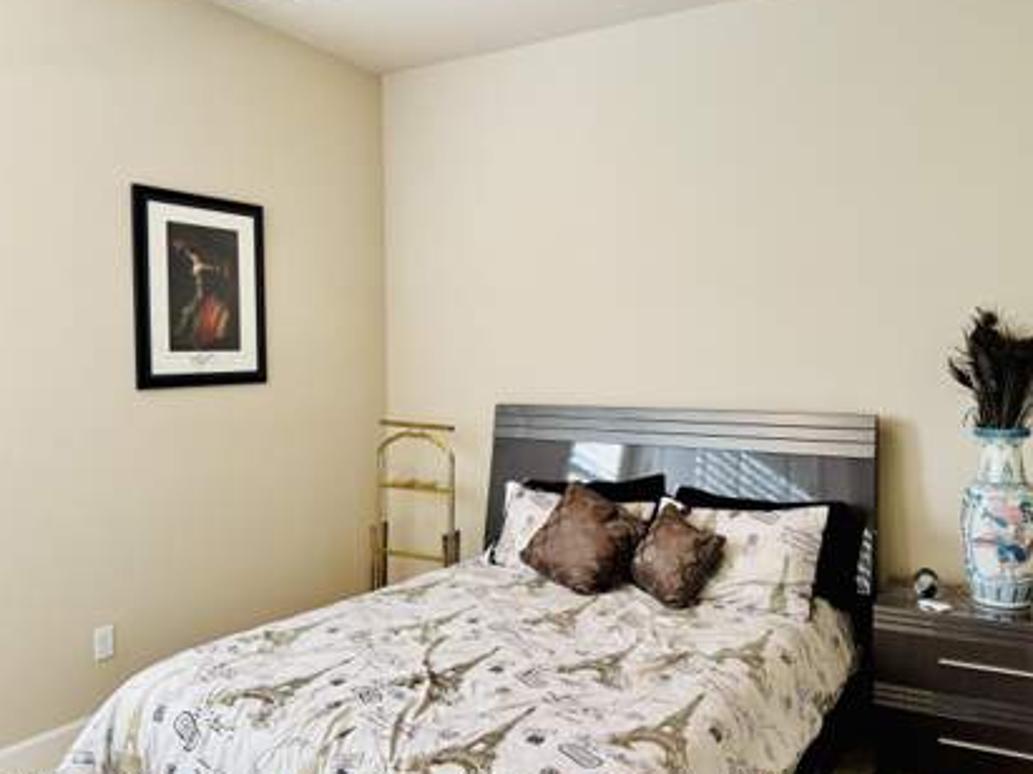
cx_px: 515
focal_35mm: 28
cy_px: 376
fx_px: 835
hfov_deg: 63.5
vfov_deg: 49.7
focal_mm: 6.76
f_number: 1.78
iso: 125
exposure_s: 1/120
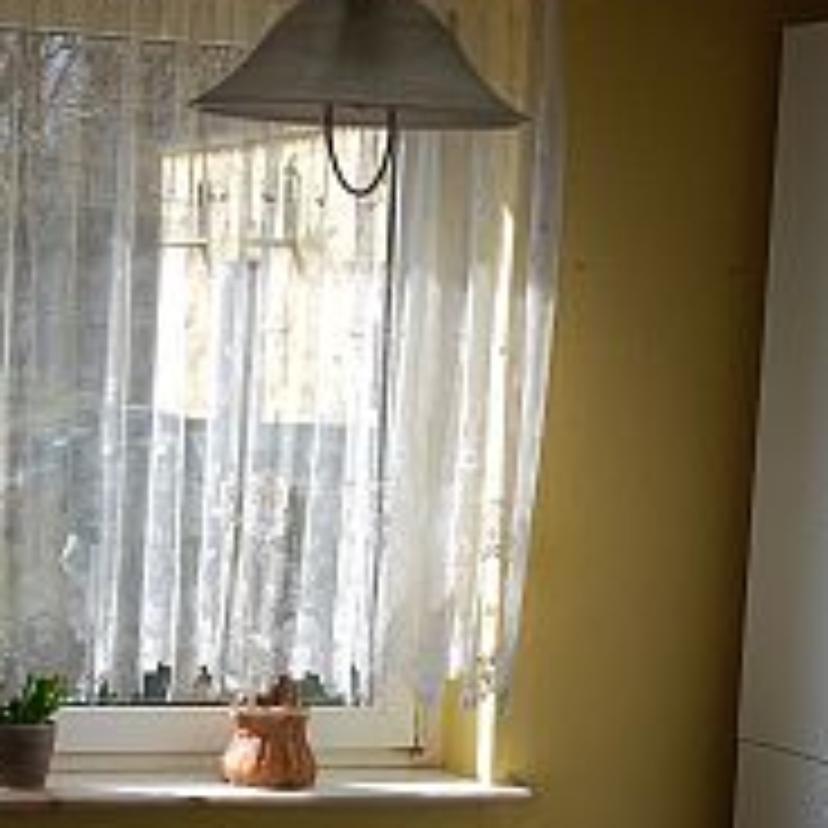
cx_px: 315
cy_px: 614
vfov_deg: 16.1
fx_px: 2923
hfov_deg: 16.1
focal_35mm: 108
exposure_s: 1/200
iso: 200
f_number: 7.1
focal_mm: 26
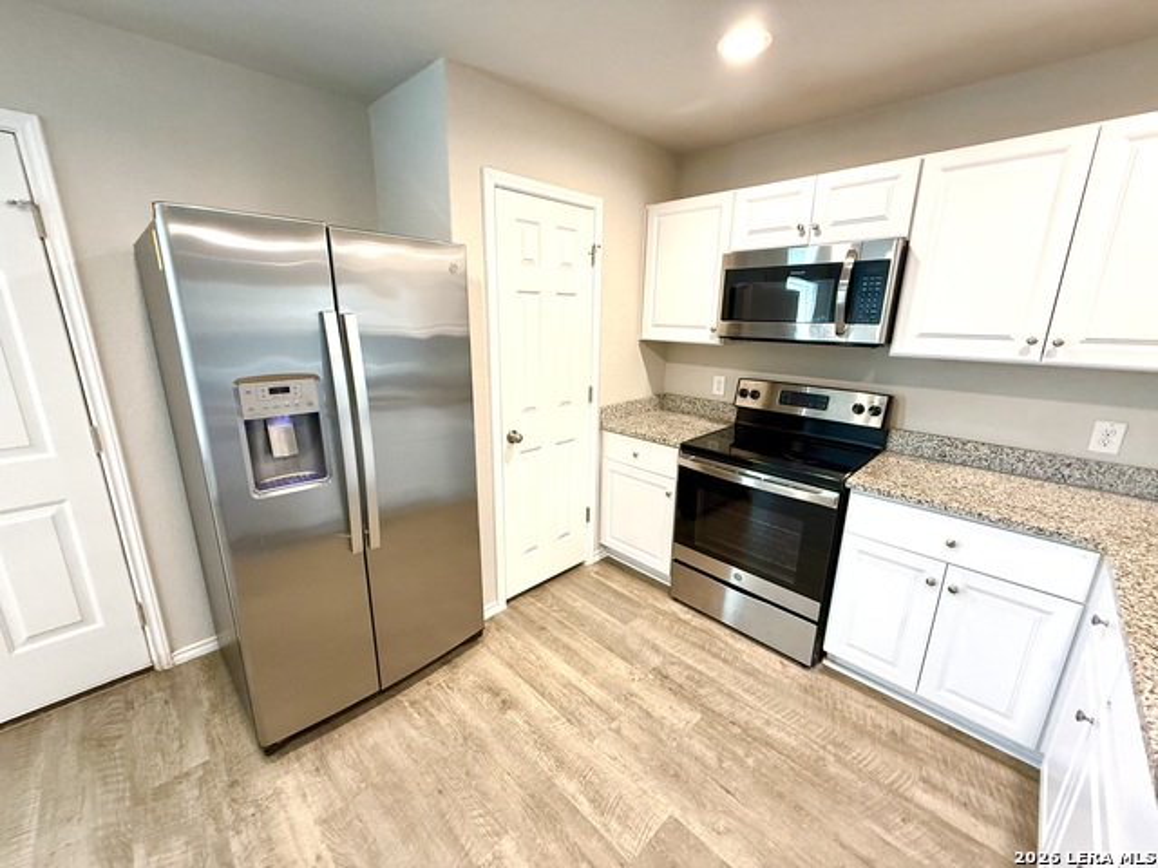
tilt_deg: -14.2
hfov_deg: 102.1
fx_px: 468
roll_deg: -1.1
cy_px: 434
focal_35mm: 14
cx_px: 579
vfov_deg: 85.7
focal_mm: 2.22
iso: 320
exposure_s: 1/120
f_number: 2.2
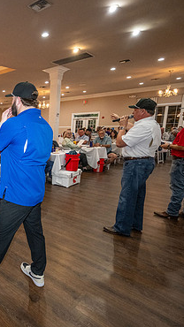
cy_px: 167
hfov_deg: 40.4
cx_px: -17
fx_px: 200
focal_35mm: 23
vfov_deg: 78.7
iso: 3600
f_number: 4
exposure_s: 1/200
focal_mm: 14
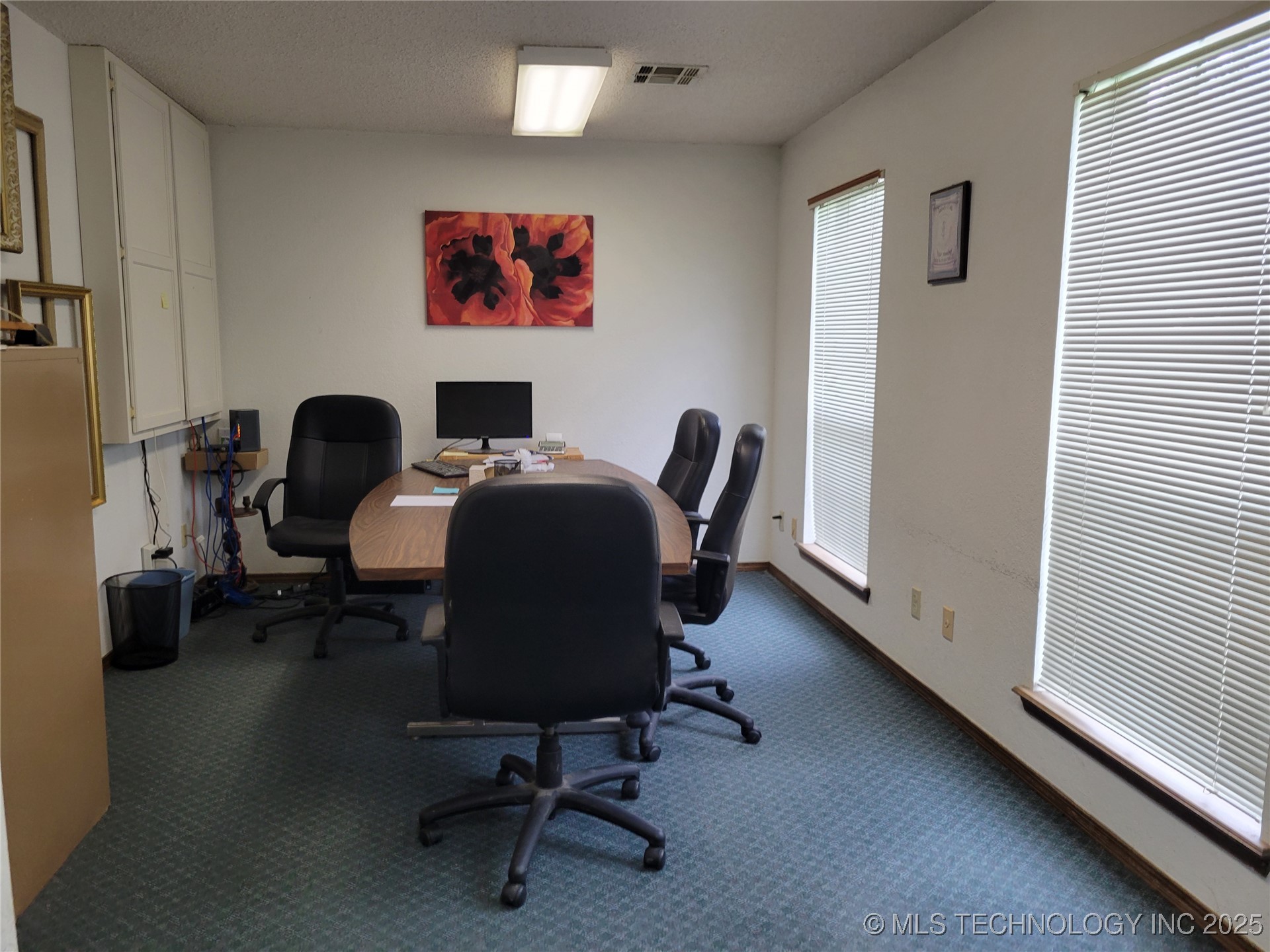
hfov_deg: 67.3
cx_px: 635
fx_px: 954
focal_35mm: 26
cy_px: 476
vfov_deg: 53.1
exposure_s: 1/120
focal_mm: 5.4
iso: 125
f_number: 1.8
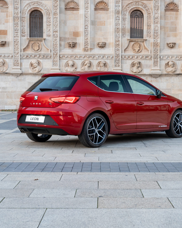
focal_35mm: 71
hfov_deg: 21.5
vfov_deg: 26.8
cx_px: 107
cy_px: 113
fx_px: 478
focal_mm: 50
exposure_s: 1/8
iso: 1000
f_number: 7.1
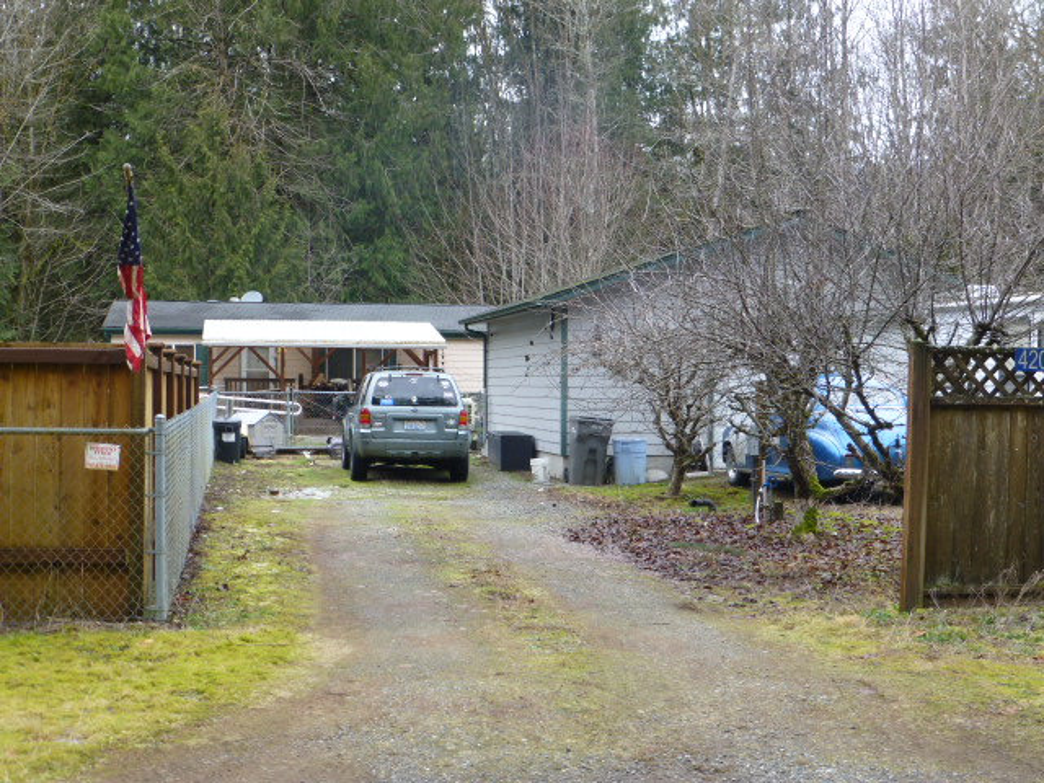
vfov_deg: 27.0
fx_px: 1629
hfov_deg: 35.5
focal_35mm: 54
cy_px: 392
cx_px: 522
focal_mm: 9.7
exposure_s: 1/60
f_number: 4.6
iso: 125
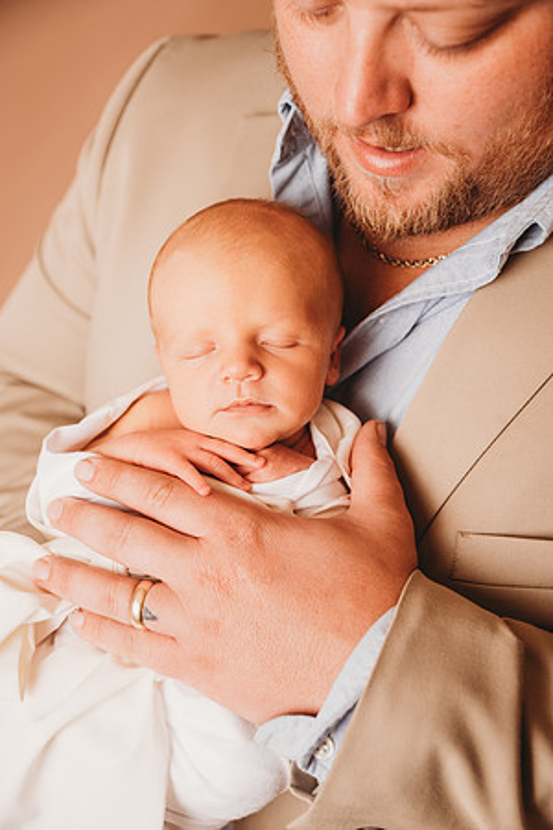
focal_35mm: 50
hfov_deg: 27.0
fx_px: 1152
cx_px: 276
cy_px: 415
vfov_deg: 39.6
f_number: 4
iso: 100
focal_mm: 50
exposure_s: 1/160
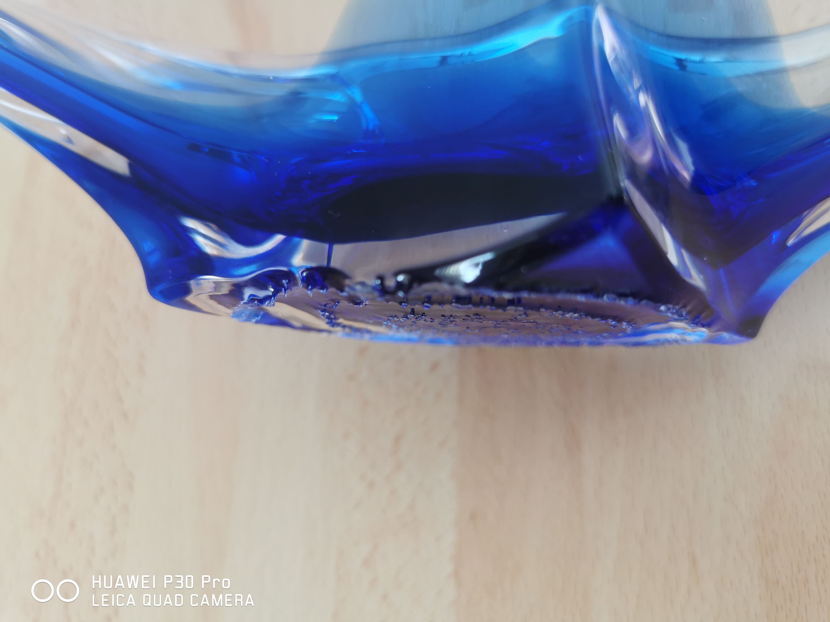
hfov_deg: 65.3
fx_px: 647
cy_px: 311
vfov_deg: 51.4
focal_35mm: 27
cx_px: 415
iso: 100
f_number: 1.6
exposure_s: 1/50
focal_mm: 5.56
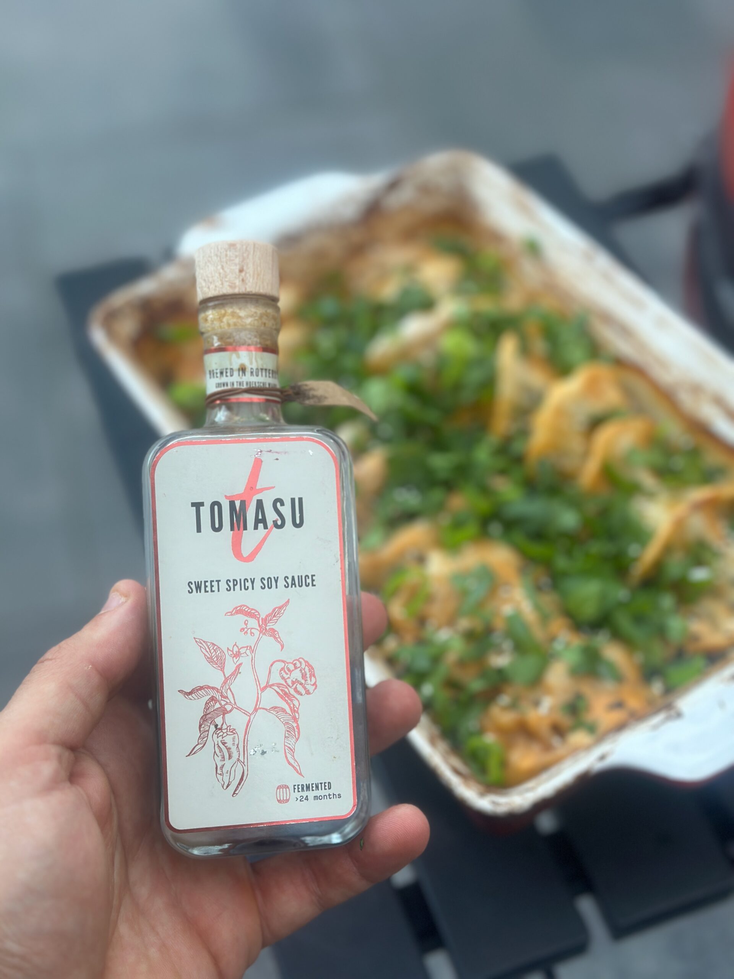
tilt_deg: -50.1
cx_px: 367
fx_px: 1357
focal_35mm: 48
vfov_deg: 39.7
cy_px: 490
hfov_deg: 30.3
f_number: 1.78
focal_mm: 6.86
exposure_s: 1/121
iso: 80
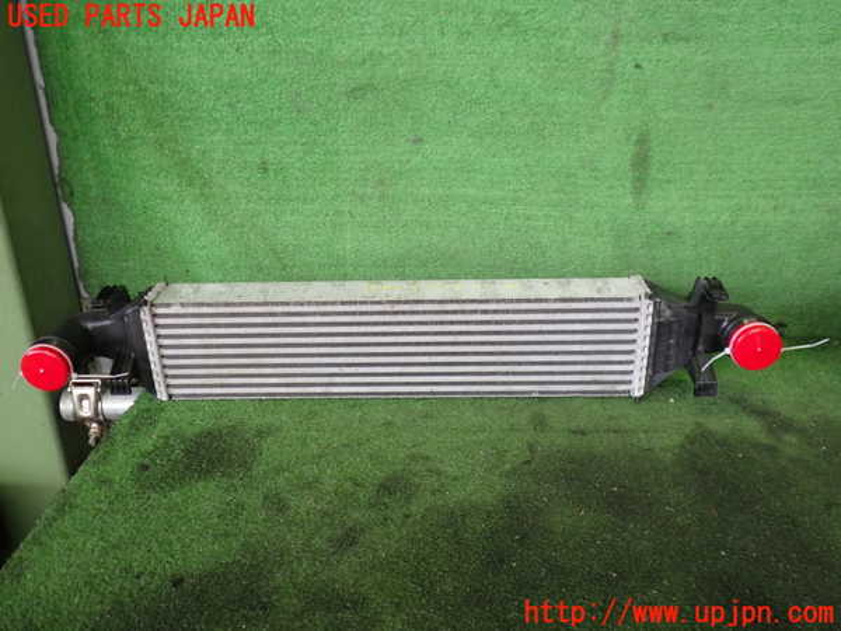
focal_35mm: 30
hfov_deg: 60.0
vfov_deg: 46.8
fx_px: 729
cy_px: 316
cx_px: 420
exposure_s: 1/40
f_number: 2.3
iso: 200
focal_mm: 5.4
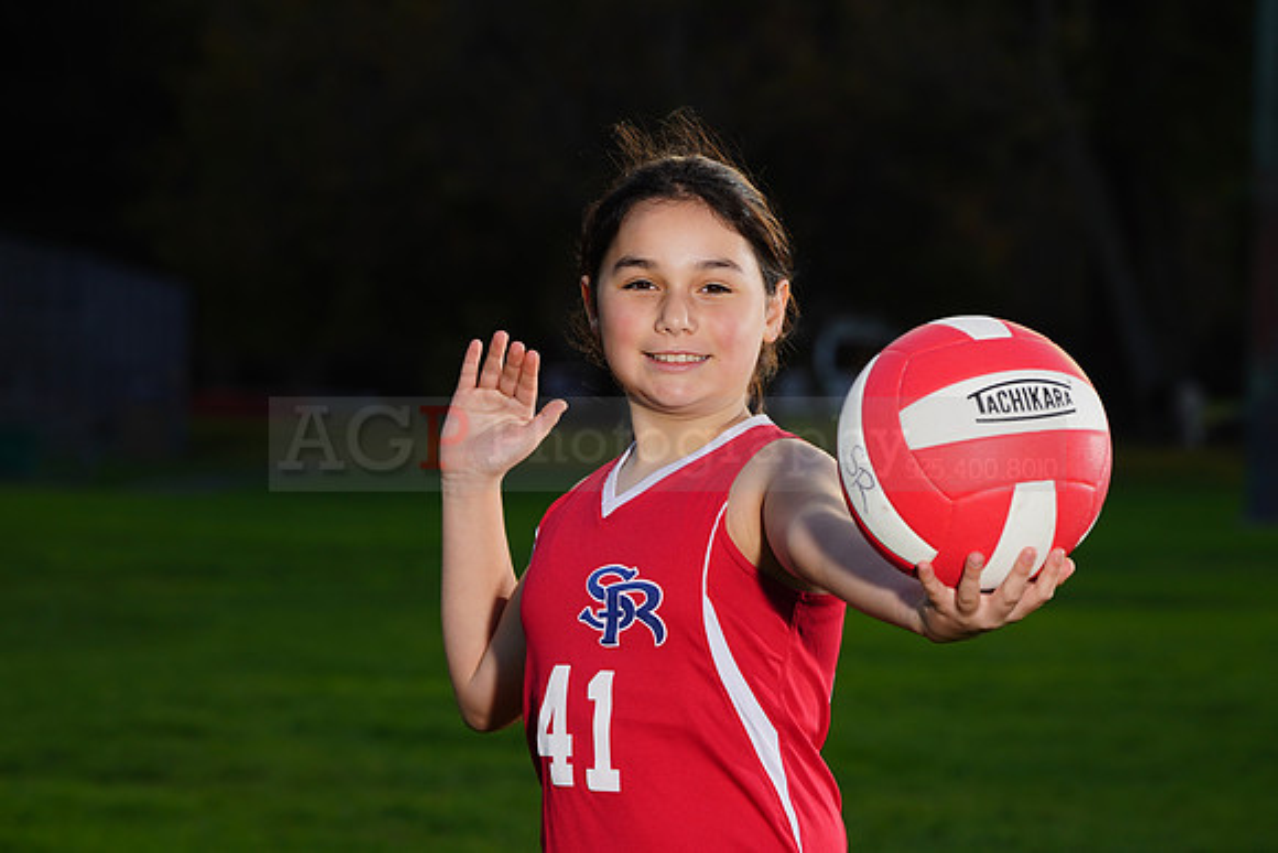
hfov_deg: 10.0
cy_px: 426
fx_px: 7314
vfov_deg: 6.7
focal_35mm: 206
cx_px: 639
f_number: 10
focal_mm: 206
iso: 200
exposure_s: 1/250
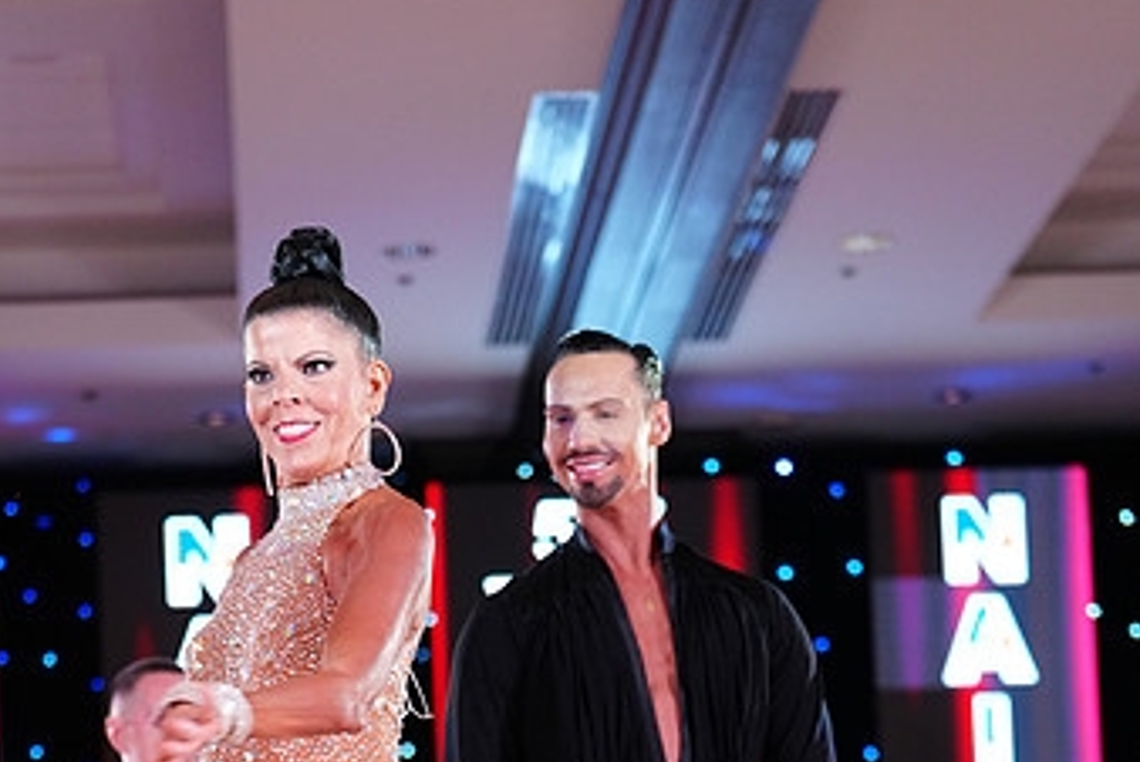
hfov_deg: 17.0
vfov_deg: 11.2
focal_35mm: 120
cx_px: 491
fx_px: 3803
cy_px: 954
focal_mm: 70
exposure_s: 1/320
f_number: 2.8
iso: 2500
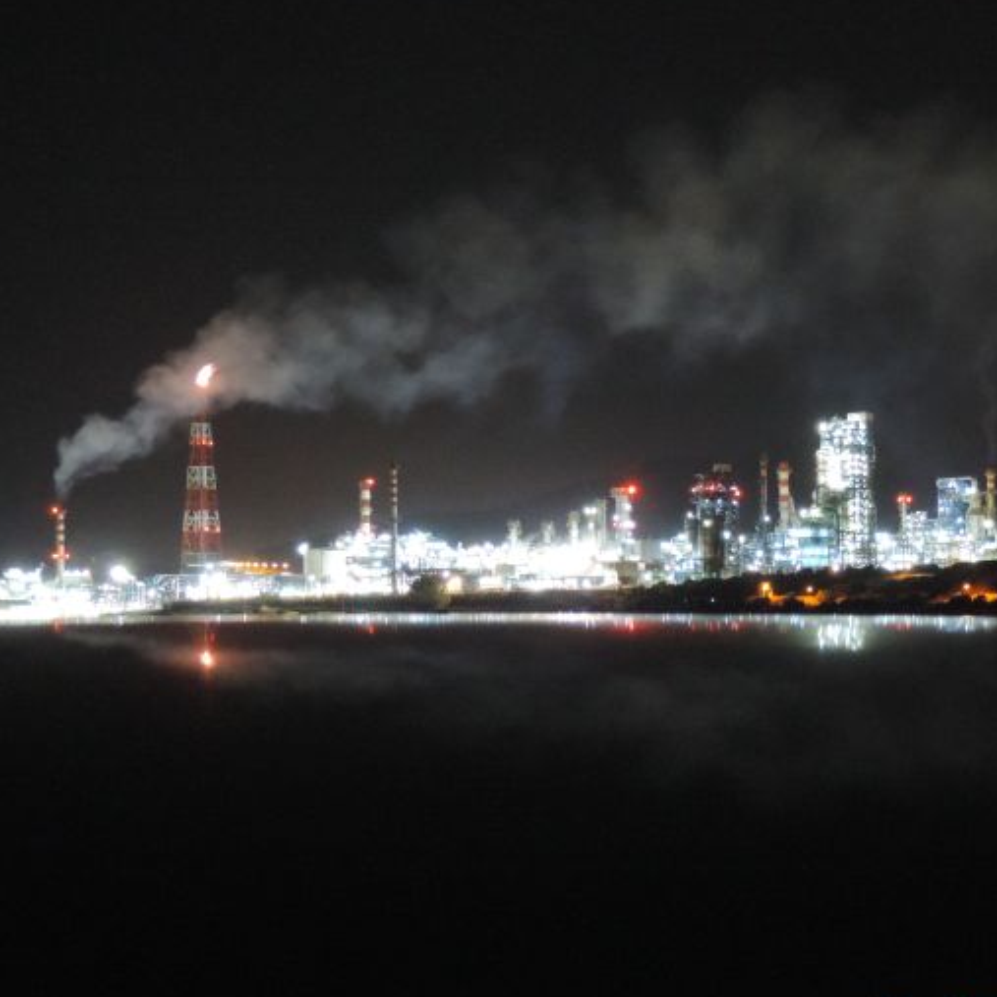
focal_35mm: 60
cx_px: 598
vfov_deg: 28.6
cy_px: 562
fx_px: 1955
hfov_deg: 28.5
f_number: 3.4
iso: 1100
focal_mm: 7.6
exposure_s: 1
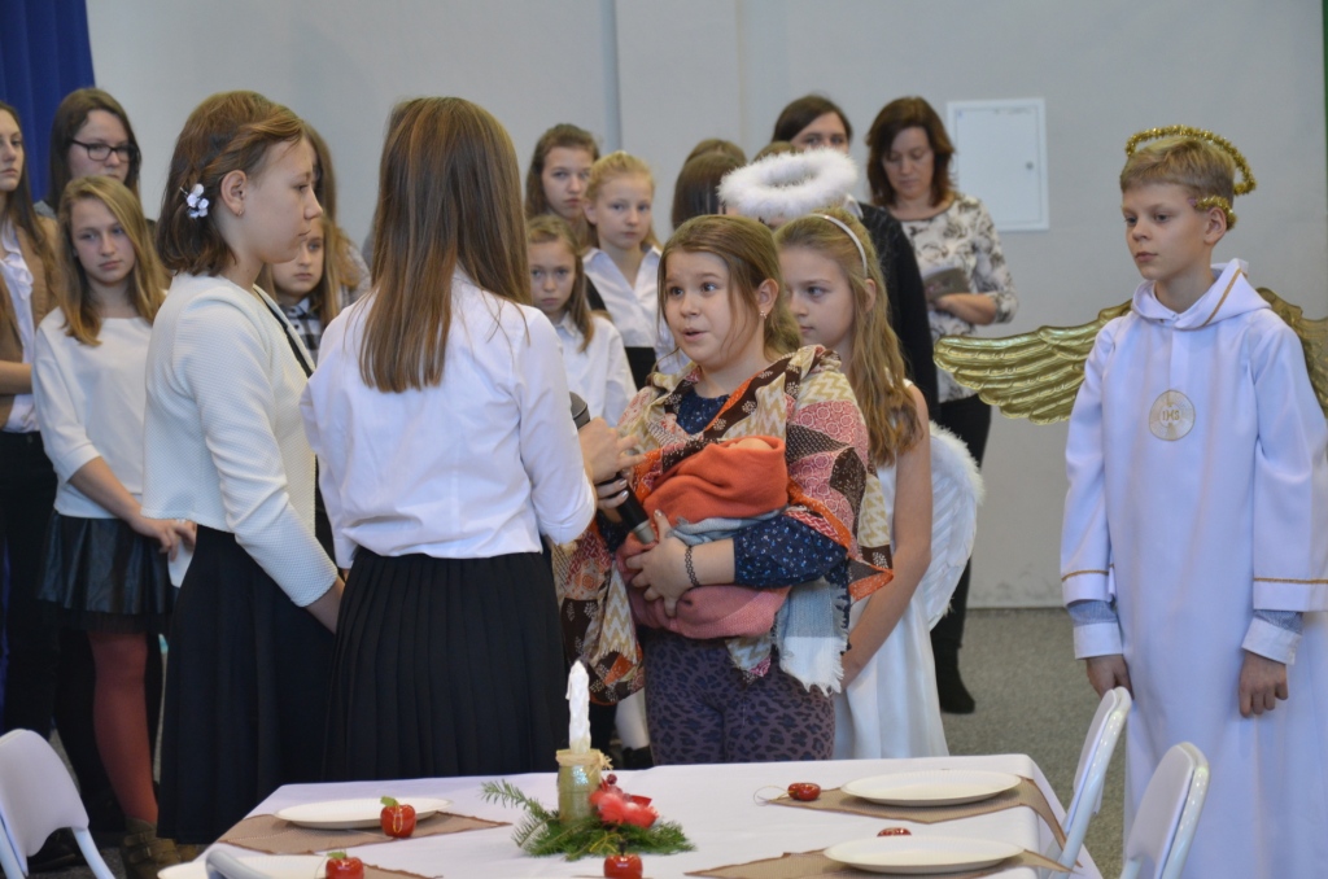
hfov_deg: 16.1
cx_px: 664
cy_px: 440
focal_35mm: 128
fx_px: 4693
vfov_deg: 10.7
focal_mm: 85
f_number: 5.6
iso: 800
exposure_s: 1/50
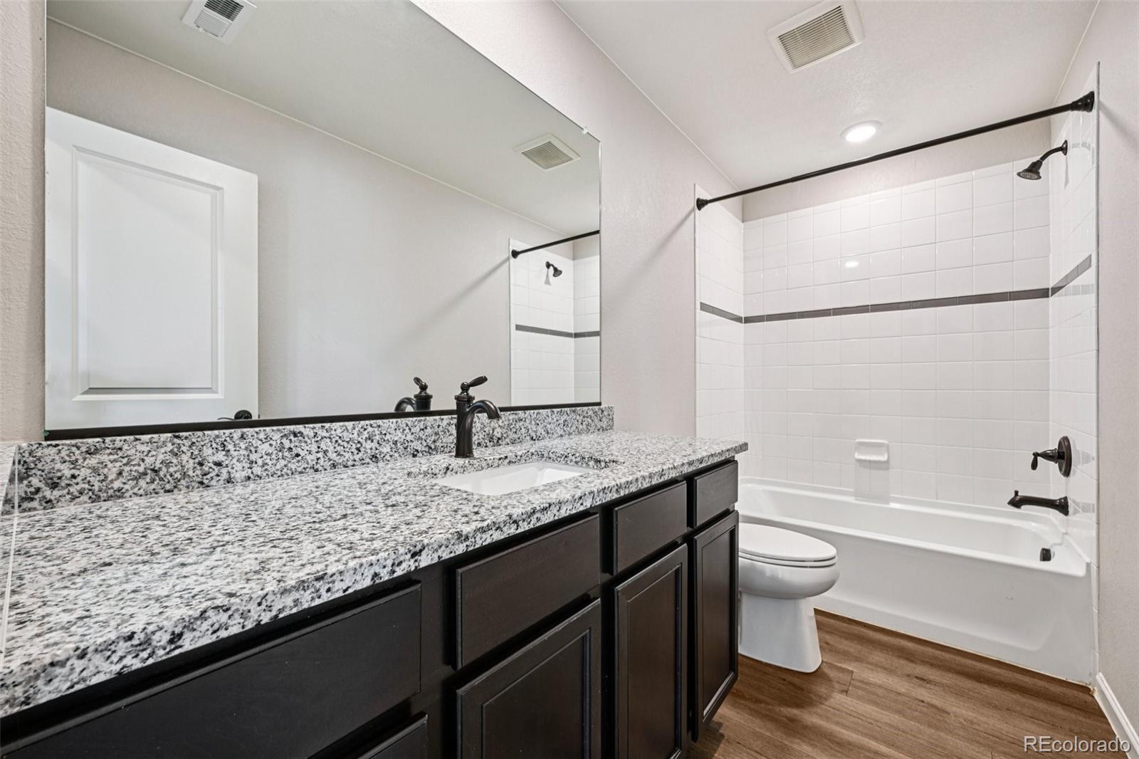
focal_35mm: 14
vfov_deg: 81.2
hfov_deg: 104.3
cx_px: 570
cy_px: 380
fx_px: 443
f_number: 11
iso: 400
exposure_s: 1/5
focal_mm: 14
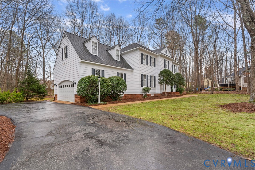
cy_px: 85
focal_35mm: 17
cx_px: 128
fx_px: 120
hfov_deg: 93.3
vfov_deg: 70.4
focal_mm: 17
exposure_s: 1/80
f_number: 8
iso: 640
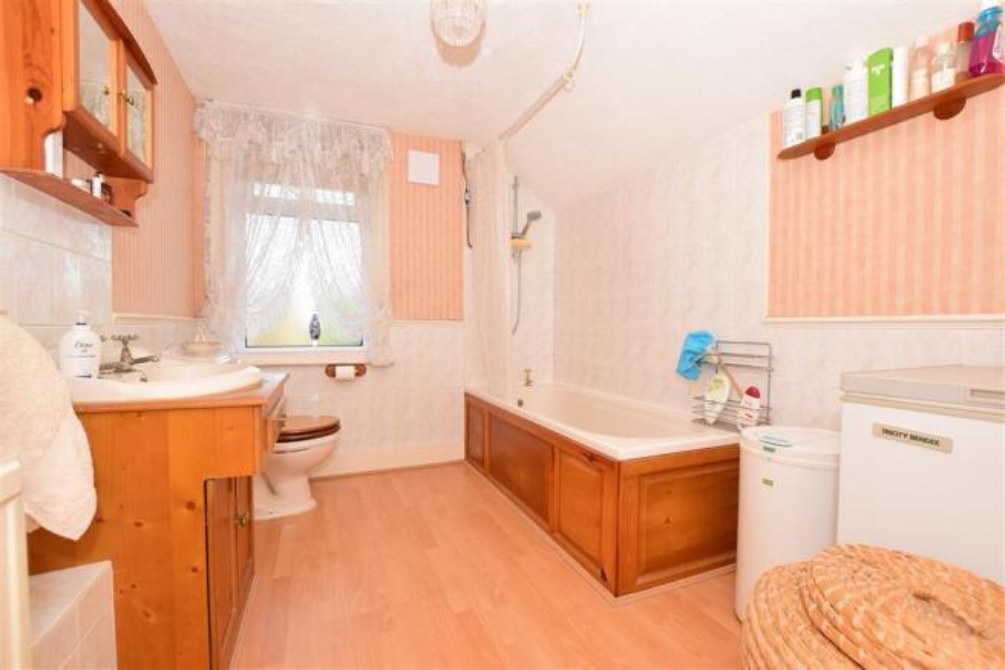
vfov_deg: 77.3
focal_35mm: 15
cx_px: 502
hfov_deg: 100.4
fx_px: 419
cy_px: 335
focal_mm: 10
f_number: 8
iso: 400
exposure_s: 1/100
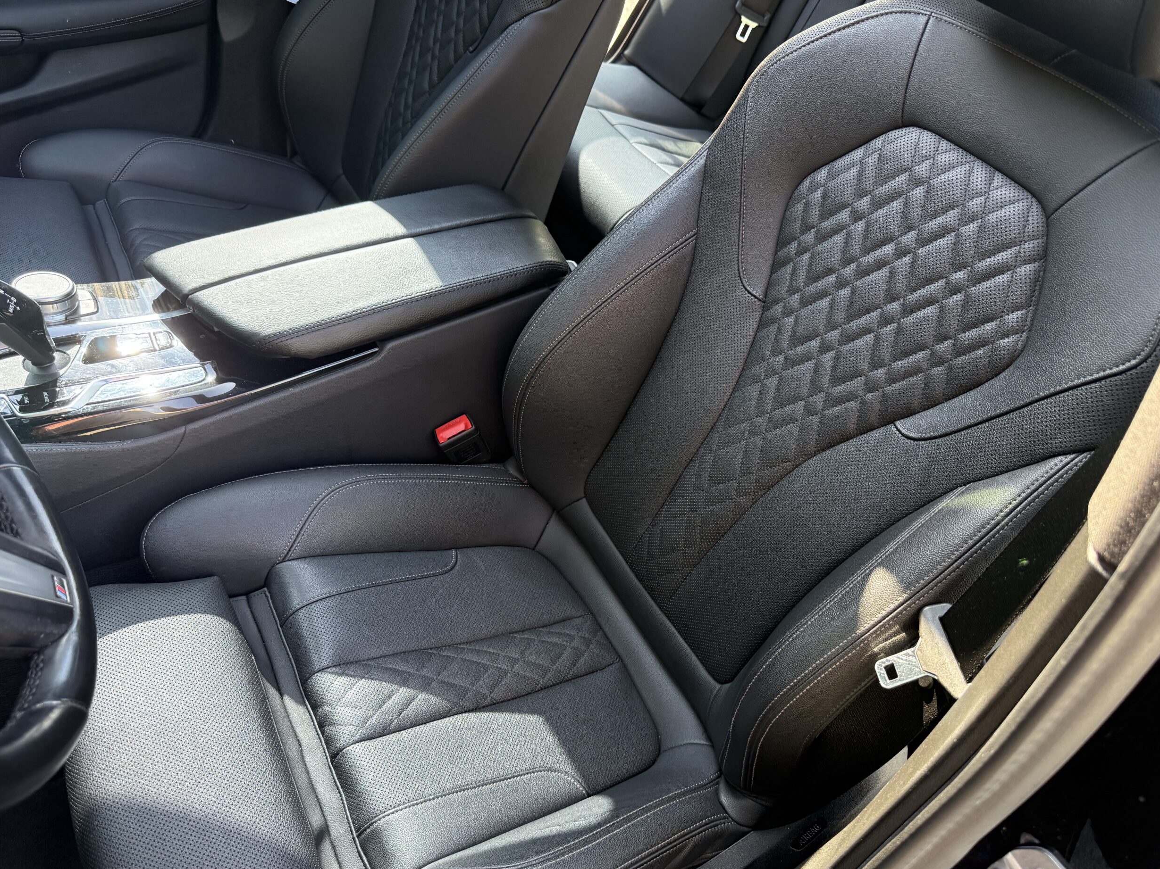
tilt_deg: -45.6
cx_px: 580
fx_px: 838
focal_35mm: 25
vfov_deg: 54.9
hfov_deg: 69.4
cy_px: 452
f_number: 1.78
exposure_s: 1/226
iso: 200
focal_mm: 6.76
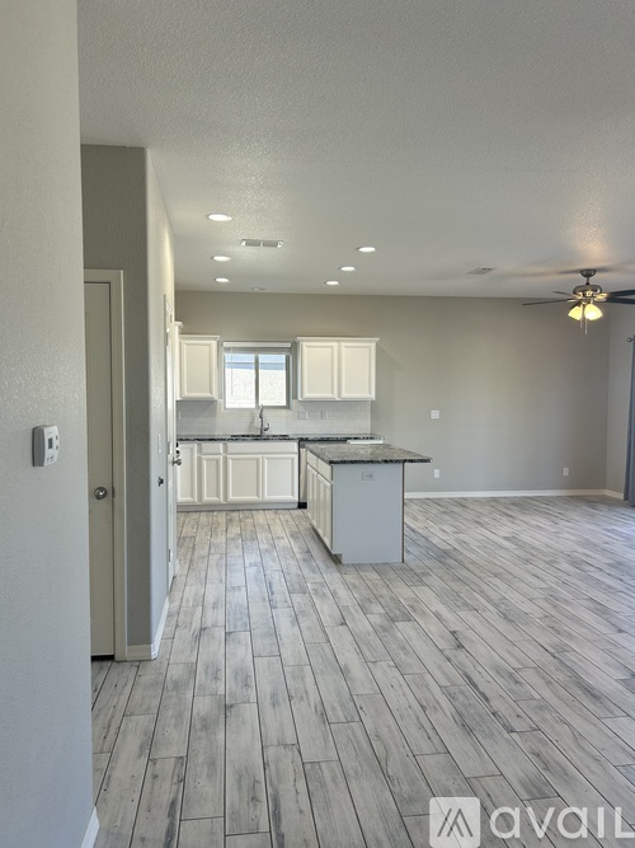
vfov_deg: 67.3
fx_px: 636
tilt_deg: -2.3
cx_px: 318
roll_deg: +1.9
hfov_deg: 53.0
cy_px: 424
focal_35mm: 26
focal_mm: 5.7
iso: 64
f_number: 1.5
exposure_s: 1/135
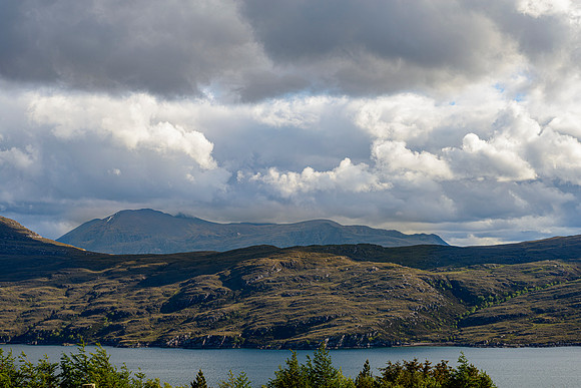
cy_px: 194
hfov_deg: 28.8
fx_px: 1130
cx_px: 290
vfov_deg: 19.5
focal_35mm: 70
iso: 100
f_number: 7.1
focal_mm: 70
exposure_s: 1/125
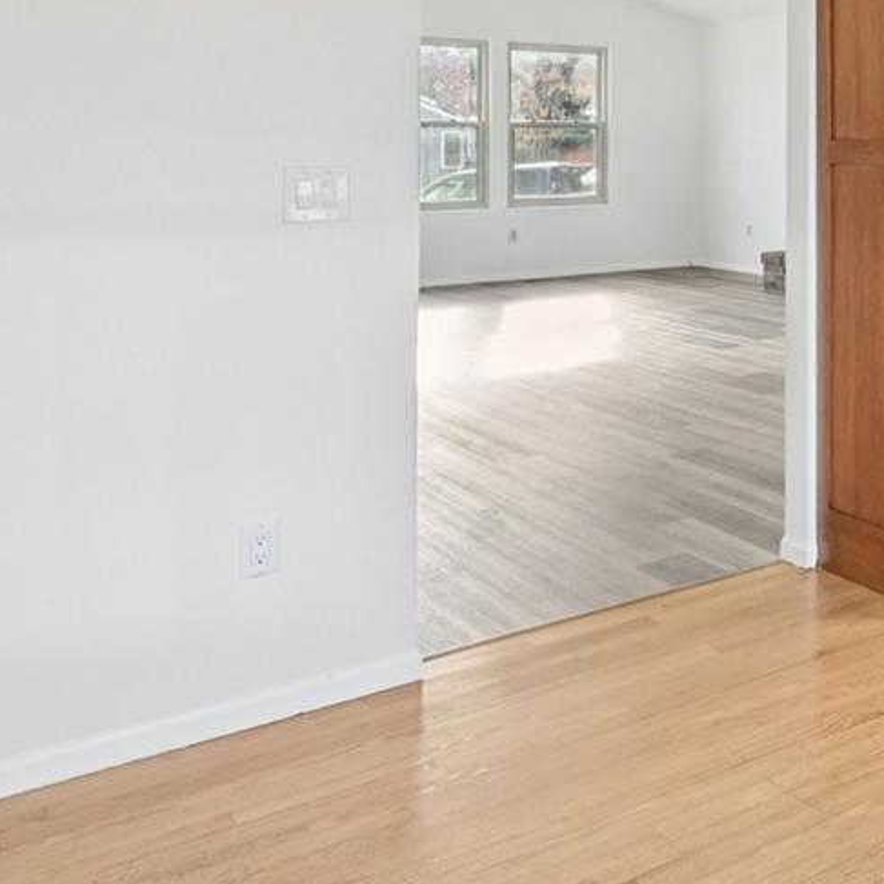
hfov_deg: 30.8
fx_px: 1262
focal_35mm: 44
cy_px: 138
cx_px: 1131
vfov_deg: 36.8
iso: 800
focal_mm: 10.4
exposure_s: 1/8
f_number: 8
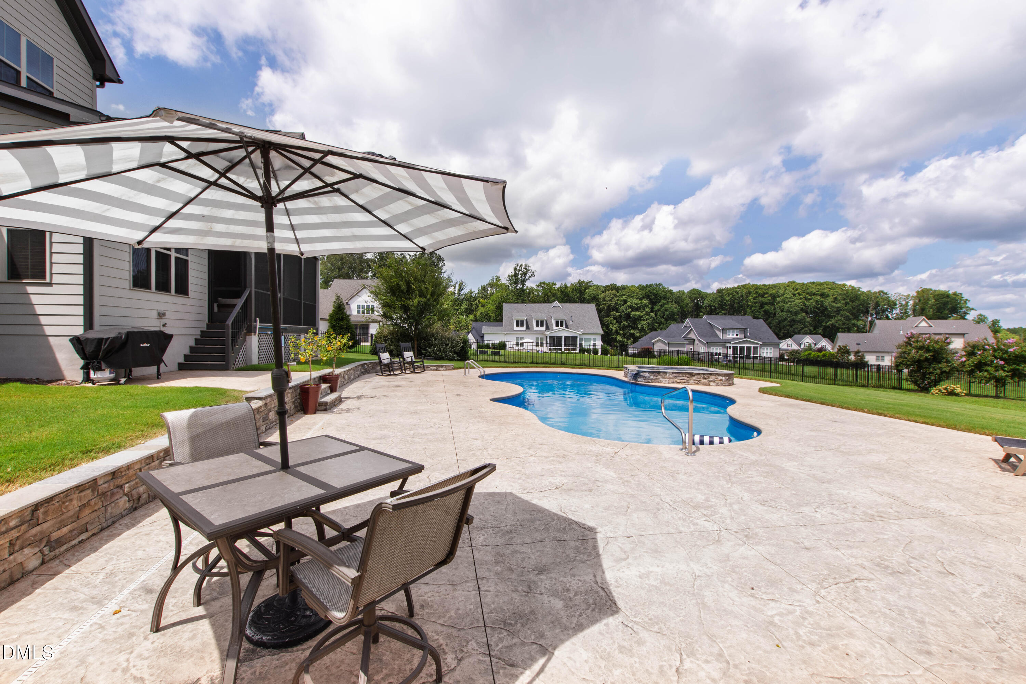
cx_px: 513
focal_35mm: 15
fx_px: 427
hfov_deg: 100.4
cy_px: 342
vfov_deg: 77.3
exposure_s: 1/250
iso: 100
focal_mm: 10
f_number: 9
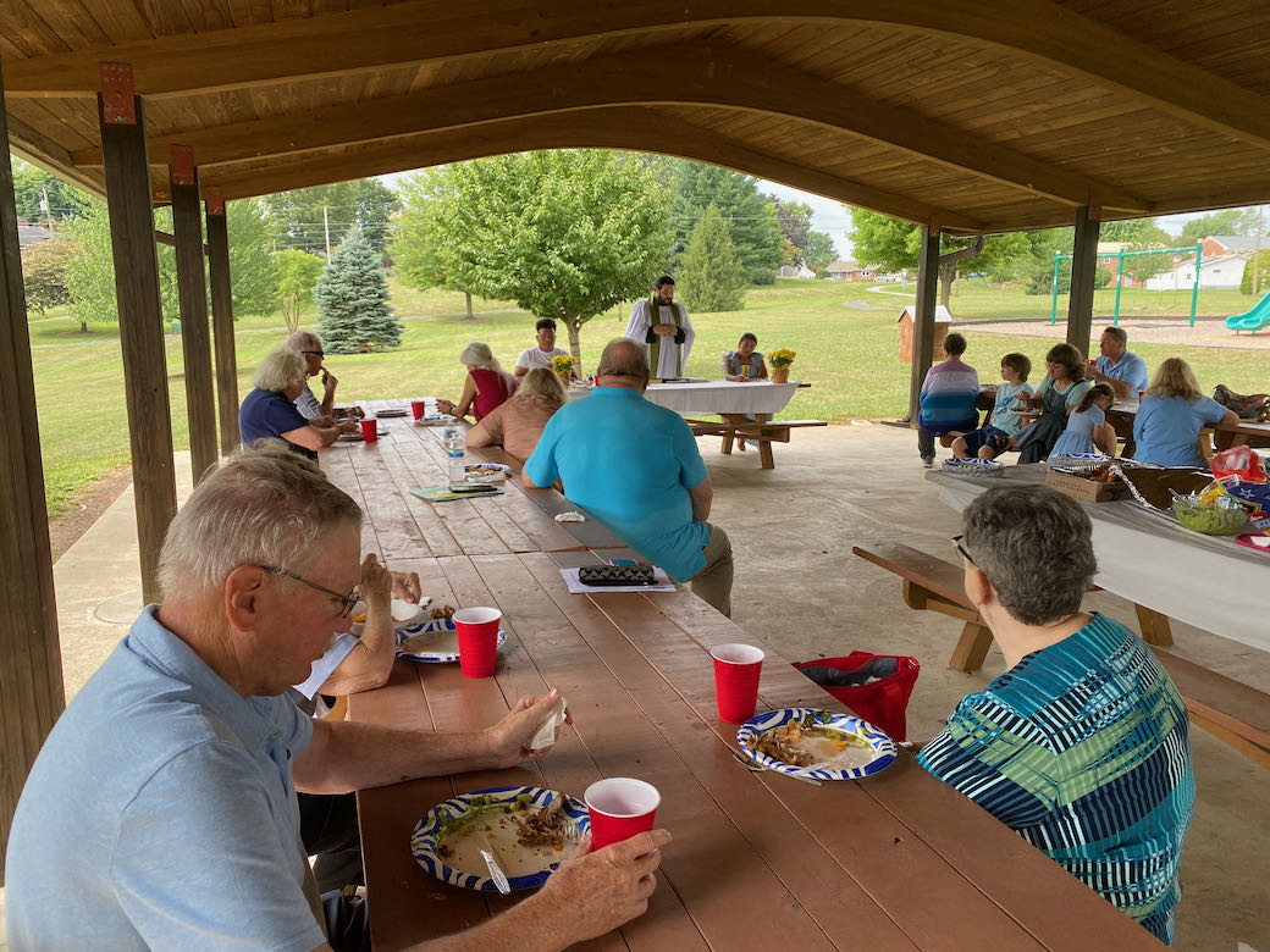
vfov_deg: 53.1
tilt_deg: -10.0
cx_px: 635
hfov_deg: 67.3
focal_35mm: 26
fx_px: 954
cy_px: 476
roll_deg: -0.6
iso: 32
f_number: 1.8
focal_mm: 4.25
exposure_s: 1/357
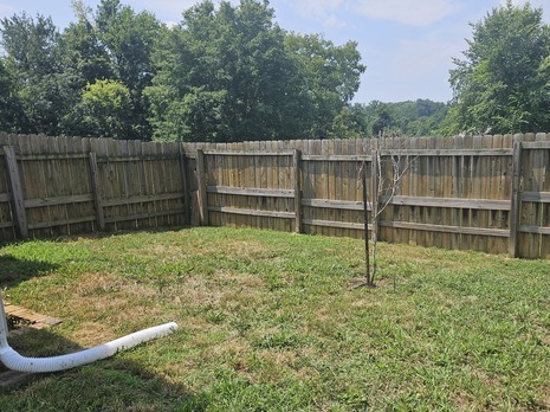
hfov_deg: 54.6
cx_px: 354
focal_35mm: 33
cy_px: 249
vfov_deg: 42.7
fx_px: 524
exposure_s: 1/2010
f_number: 1.8
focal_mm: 5.4
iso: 25
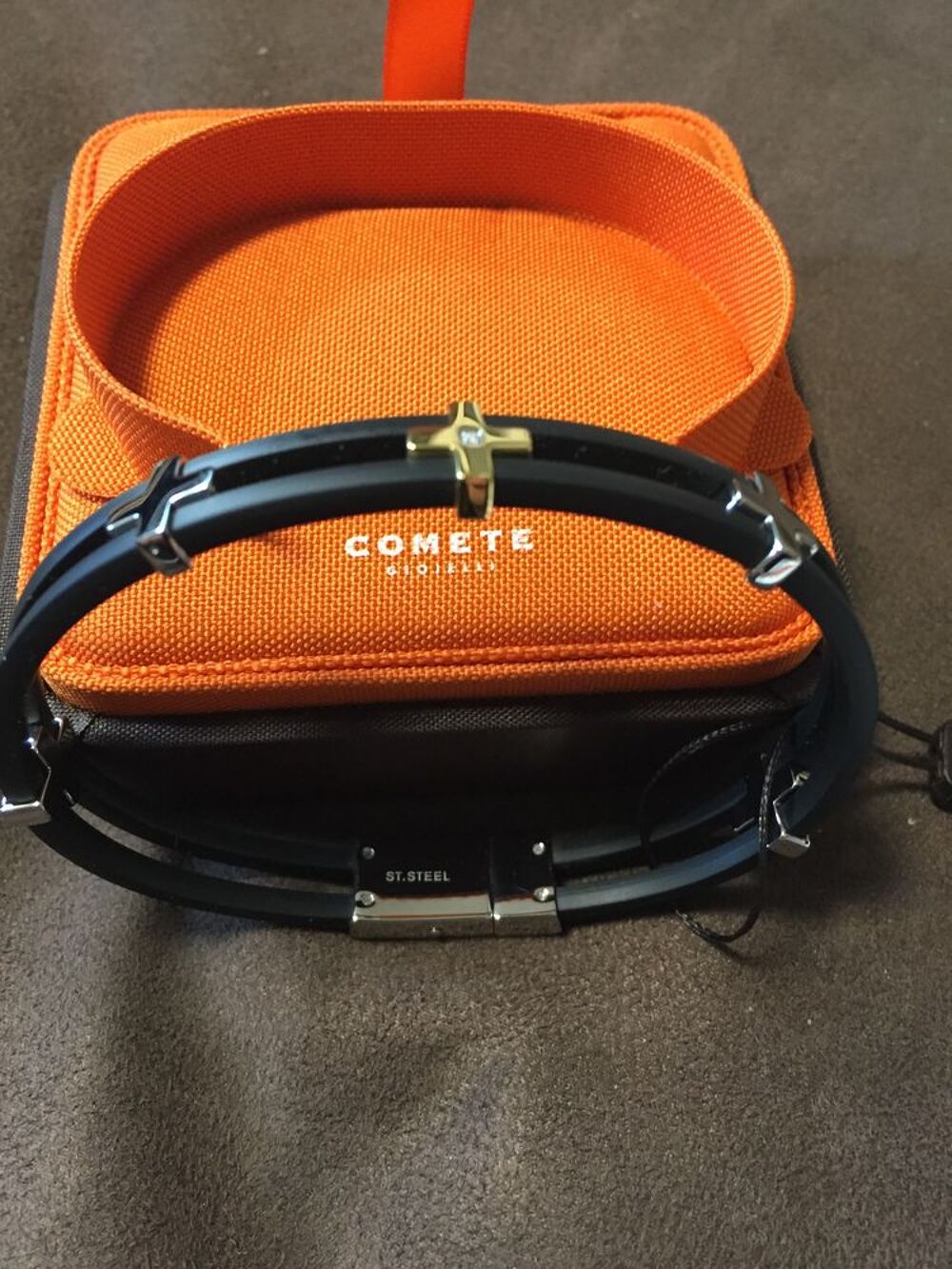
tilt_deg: -59.2
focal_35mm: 29
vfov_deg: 61.7
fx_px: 1063
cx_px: 476
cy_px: 634
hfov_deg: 48.2
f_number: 2.2
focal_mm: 4.15
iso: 250
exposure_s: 1/20
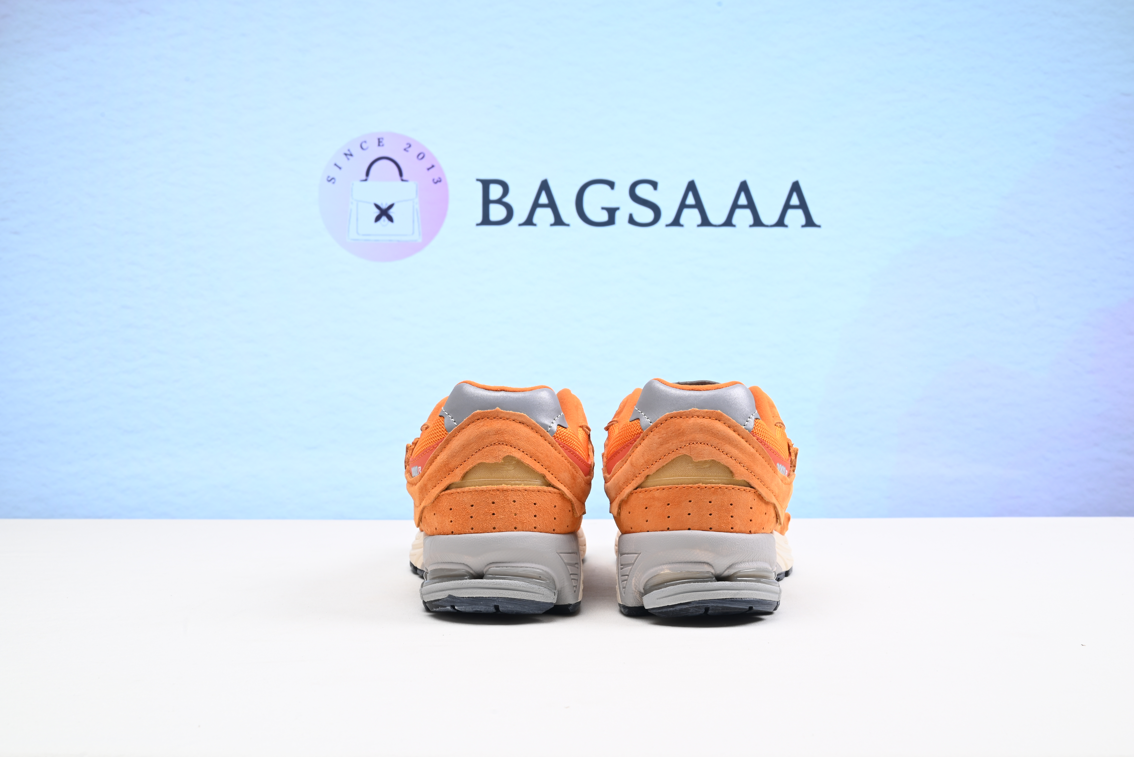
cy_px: 378
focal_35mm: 38
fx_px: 1197
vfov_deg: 35.1
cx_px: 567
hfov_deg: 50.7
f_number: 16
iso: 100
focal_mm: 38
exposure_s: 1/2
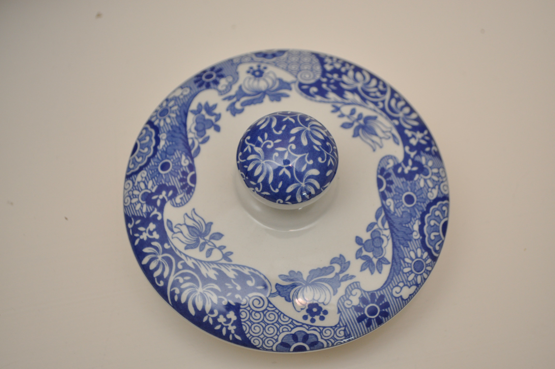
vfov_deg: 23.7
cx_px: 278
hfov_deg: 35.1
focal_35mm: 57
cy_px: 184
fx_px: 878
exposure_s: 1/100
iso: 640
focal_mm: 38
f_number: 5
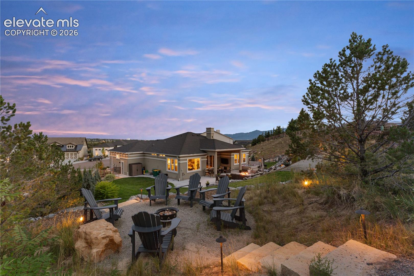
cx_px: 207
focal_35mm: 16
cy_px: 138
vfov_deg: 72.1
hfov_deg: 95.0
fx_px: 190
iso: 250
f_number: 8
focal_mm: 11
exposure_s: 1
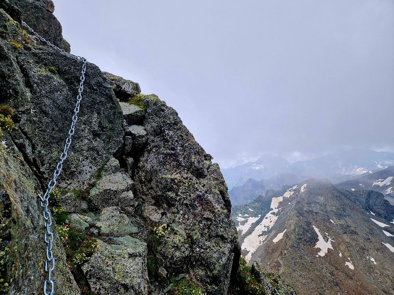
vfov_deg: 58.9
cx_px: 197
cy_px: 148
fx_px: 262
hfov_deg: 73.9
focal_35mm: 23
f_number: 1.8
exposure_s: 1/526
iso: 50
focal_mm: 5.4
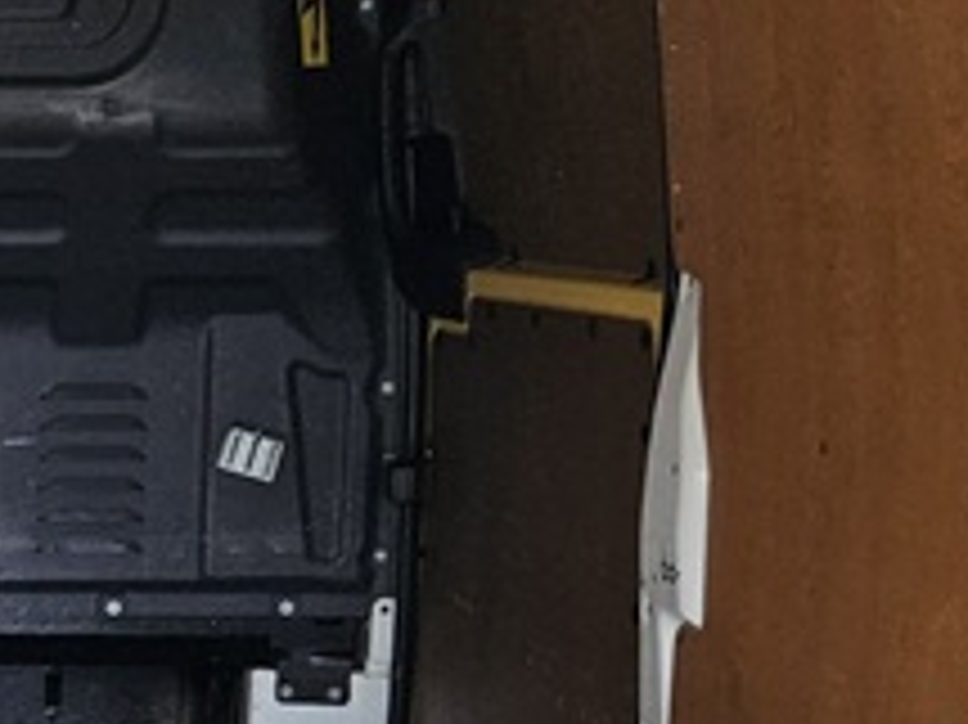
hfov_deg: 17.5
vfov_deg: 13.5
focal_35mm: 107
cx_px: -212
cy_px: 841
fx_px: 2990
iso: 50
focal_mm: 5.4
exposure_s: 1/180
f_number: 1.8
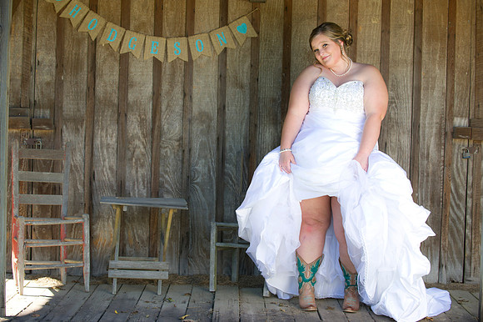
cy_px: 161
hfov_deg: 25.4
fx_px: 1073
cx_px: 242
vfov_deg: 17.0
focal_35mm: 80
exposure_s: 1/125
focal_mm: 80
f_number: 4
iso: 200
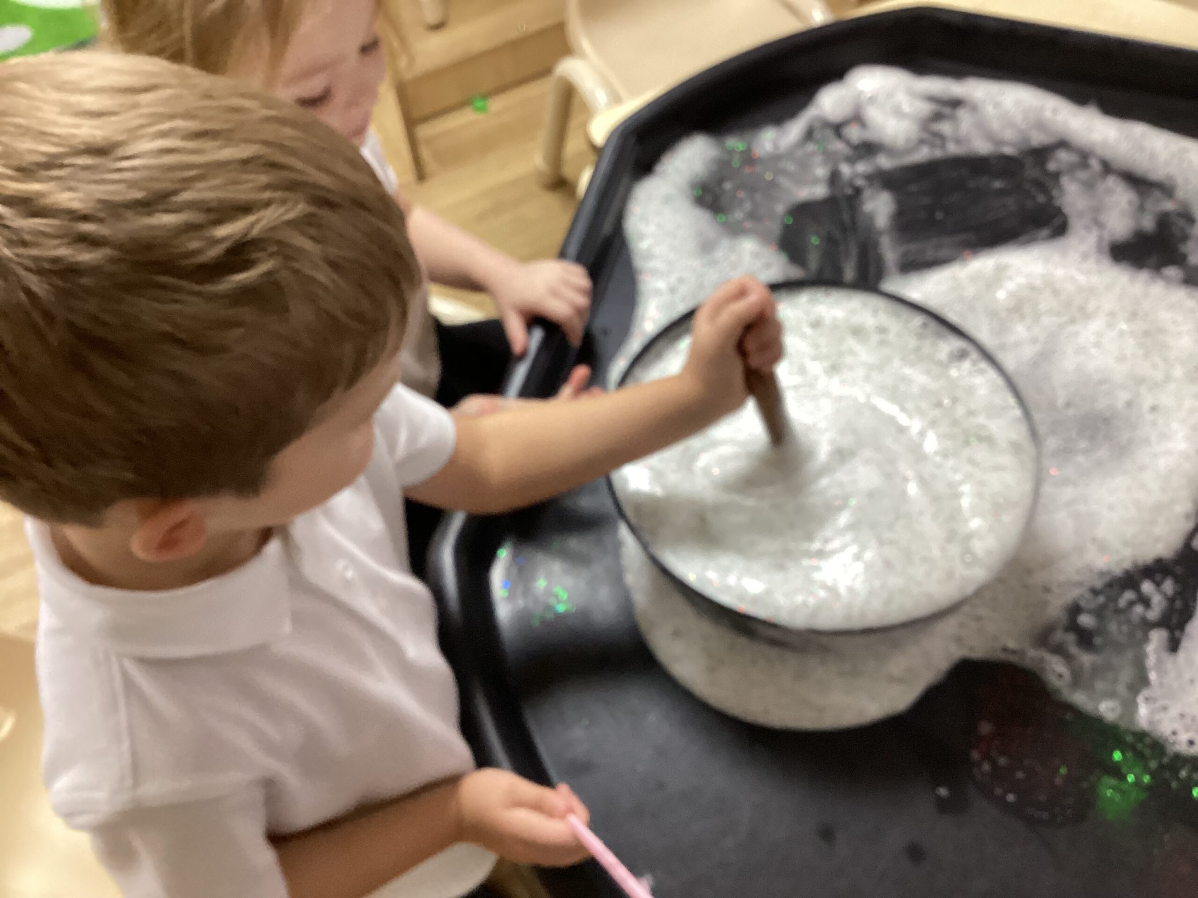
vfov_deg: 45.4
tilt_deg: -56.6
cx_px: 599
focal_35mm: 31
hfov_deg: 58.4
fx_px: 1073
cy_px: 449
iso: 200
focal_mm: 3.3
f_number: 2.4
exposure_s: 1/50
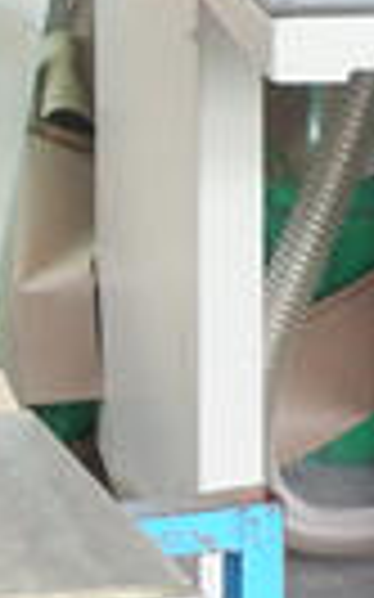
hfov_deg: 7.6
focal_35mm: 165
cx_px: -379
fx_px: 2694
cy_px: -88
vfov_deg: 12.4
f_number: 3.6
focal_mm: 18.2
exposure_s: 1/38
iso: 2500
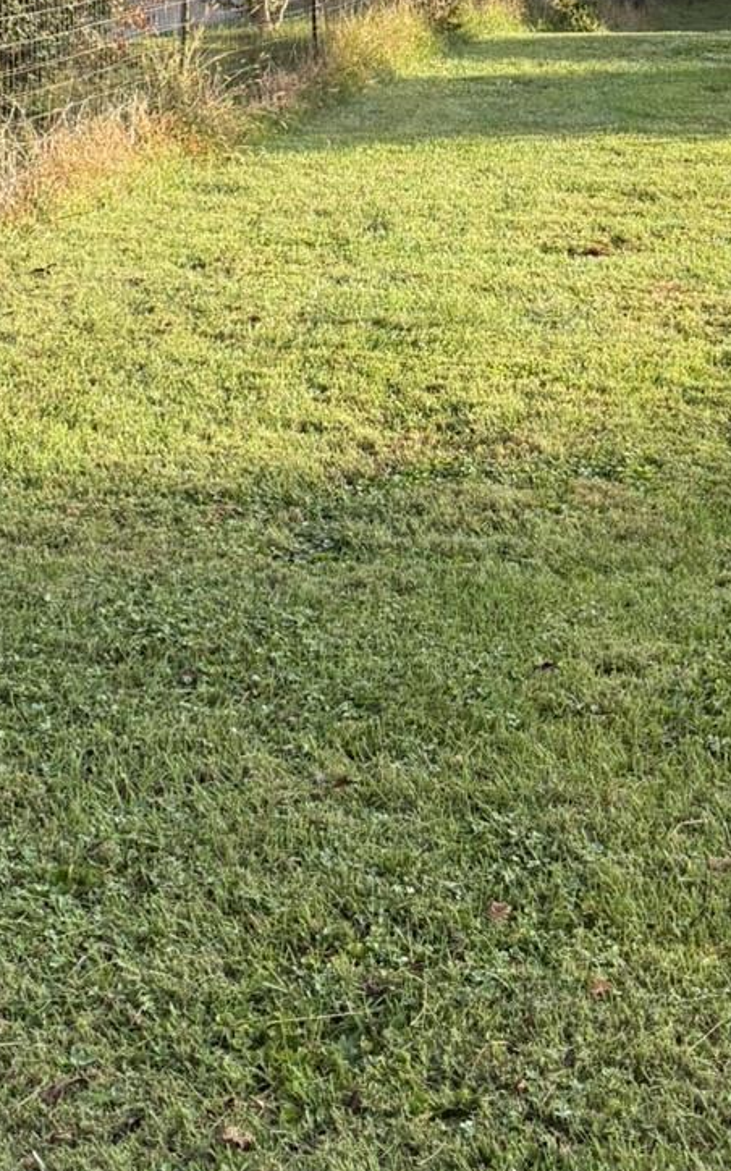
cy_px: 212
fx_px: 2297
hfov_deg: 16.7
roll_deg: -2.0
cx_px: 1051
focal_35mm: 72
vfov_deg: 27.9
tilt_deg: -13.1
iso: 100
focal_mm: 6.76
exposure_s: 1/1464
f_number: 1.78
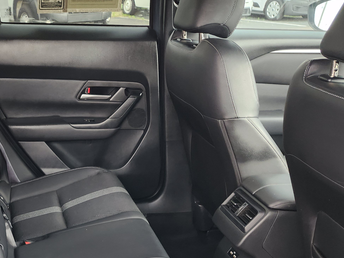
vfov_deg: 29.1
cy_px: 253
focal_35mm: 47
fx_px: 467
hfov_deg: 38.3
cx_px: 51
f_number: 1.8
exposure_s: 1/120
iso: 250
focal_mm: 5.54
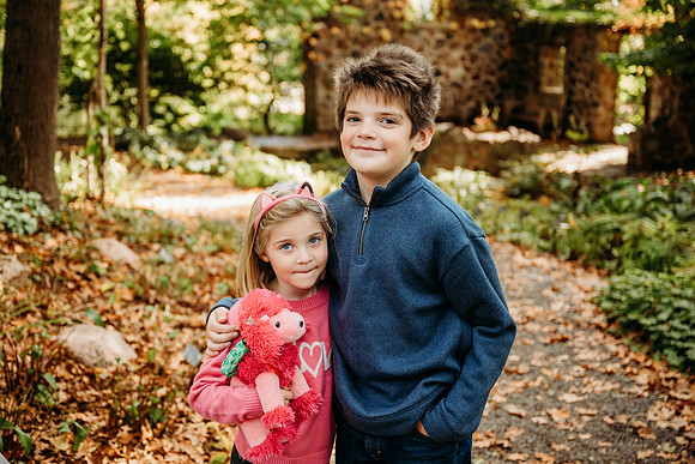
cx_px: 320
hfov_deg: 41.5
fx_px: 918
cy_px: 238
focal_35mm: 48
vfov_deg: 28.4
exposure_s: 1/320
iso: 500
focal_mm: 44
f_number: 2.8
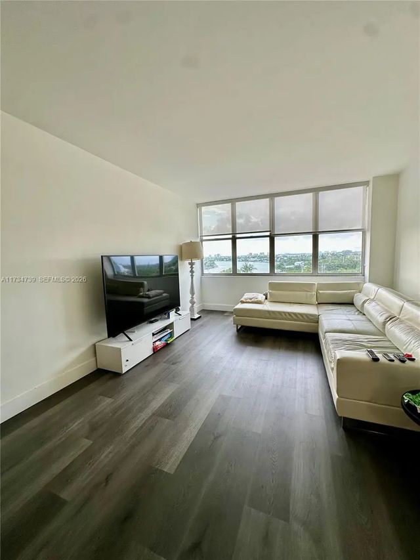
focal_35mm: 14
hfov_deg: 85.7
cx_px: 210
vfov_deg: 102.1
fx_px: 226
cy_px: 280
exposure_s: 1/99
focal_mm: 2.22
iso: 40
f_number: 2.2
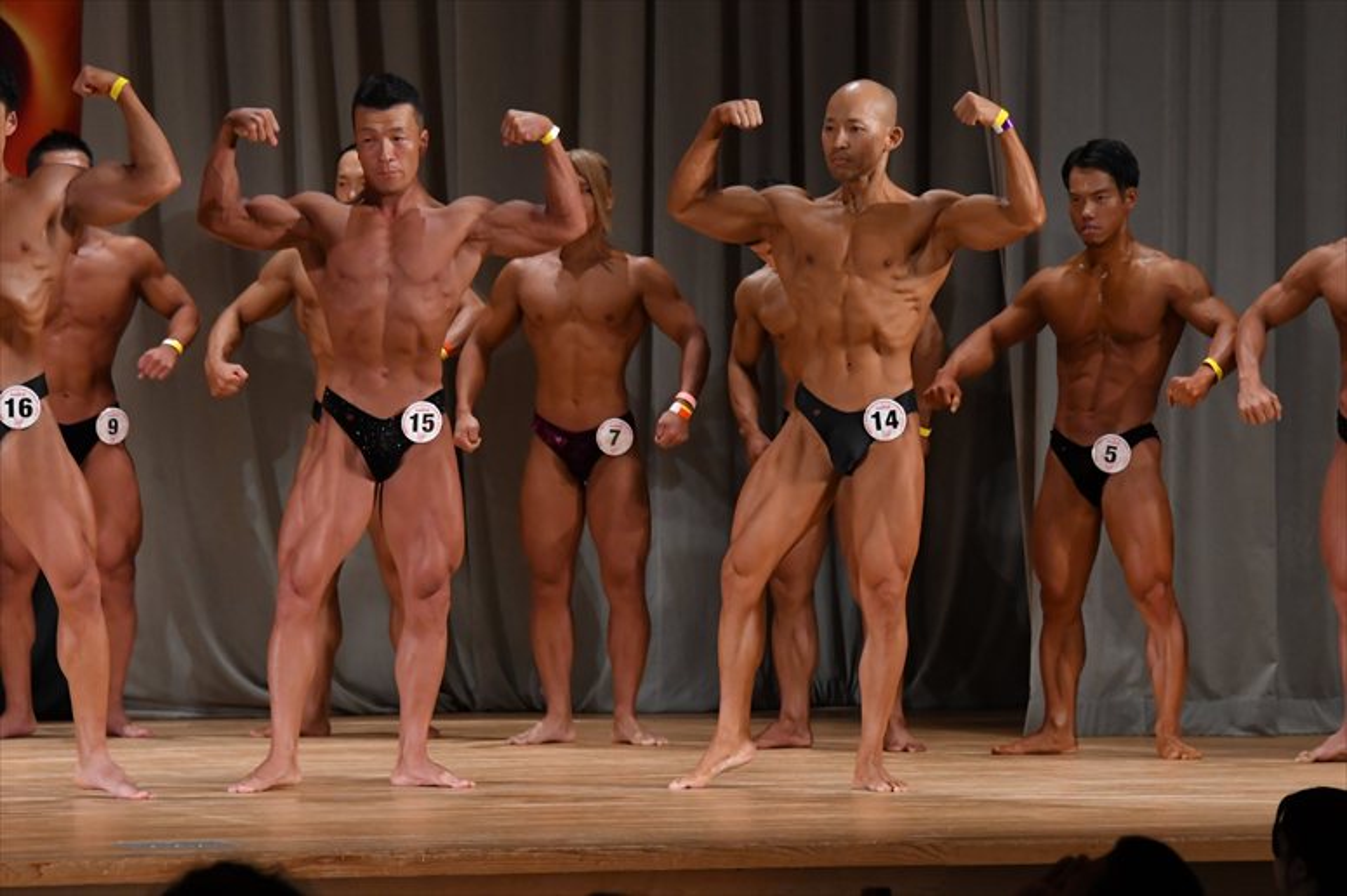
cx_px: 674
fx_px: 8415
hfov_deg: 9.2
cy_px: 448
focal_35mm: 225
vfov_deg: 6.1
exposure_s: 1/400
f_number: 5.6
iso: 3200
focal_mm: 150
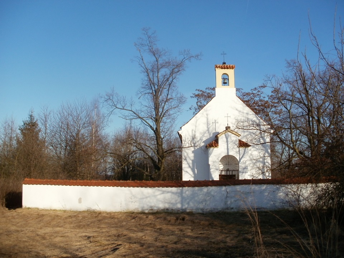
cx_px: 172
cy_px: 129
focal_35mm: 36
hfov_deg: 51.4
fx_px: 358
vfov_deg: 39.7
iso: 100
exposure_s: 1/1000
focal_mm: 6.3
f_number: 3.5
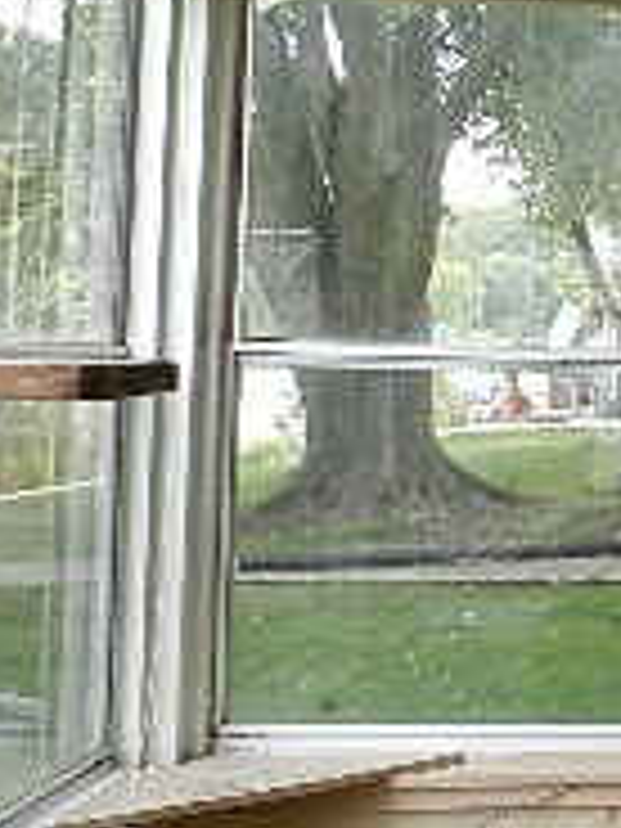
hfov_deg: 15.9
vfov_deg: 24.4
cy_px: 364
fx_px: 1914
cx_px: 1098
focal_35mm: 80
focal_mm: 4
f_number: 3.4
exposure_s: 1/80
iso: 160
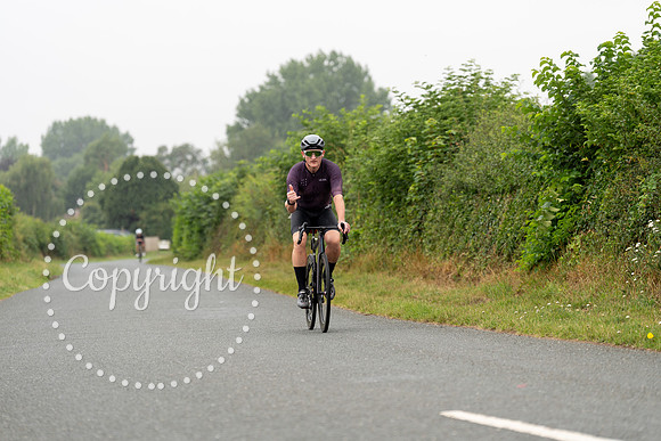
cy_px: 220
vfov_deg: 10.7
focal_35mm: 128
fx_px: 2351
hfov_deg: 16.0
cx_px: 330
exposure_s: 1/400
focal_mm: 128
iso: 250
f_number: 3.2
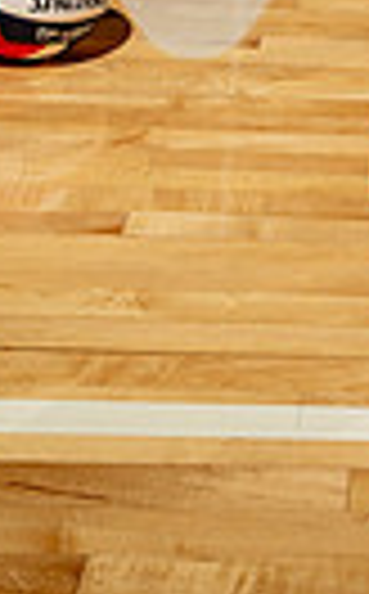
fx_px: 1745
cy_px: -396
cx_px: 644
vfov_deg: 16.8
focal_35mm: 108
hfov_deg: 11.3
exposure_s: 1/250
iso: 250
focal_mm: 31
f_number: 5.6
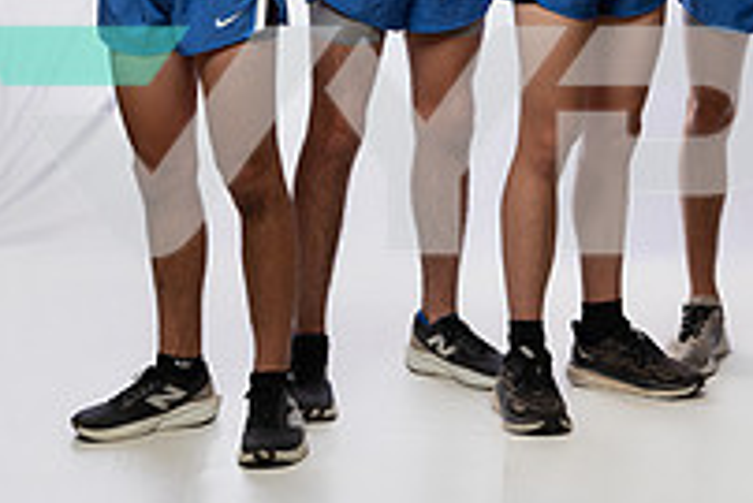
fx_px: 2281
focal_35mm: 109
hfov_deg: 18.7
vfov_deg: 12.3
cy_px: -119
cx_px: 522
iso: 640
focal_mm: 49
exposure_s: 1/250
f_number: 5.6
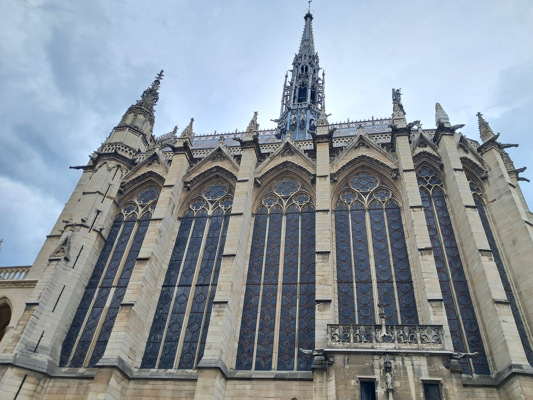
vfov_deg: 51.4
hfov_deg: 65.3
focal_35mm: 27
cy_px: 200
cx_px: 266
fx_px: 416
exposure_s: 1/505
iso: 50
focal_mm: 4
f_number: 1.8
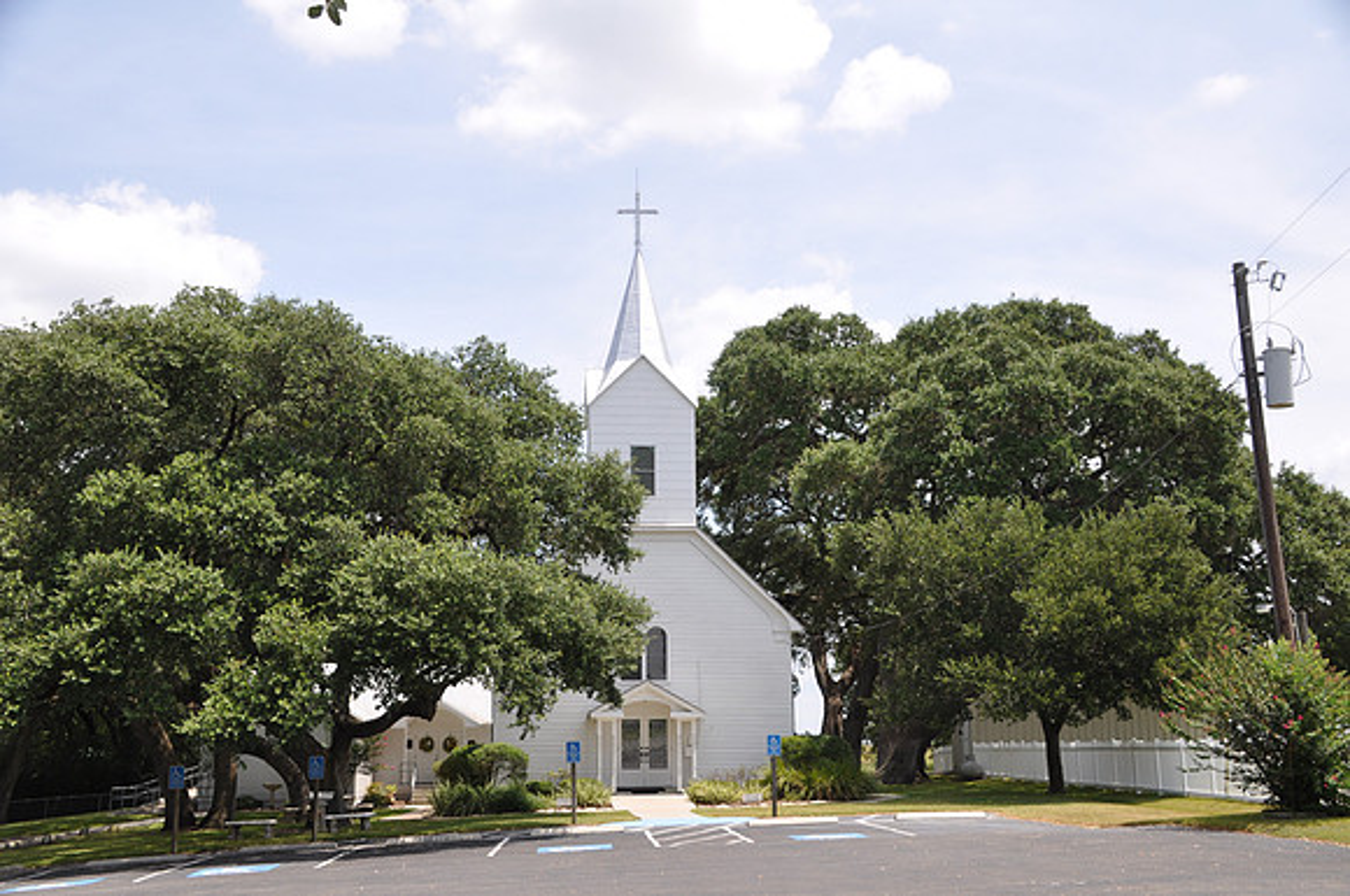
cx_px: 675
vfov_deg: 34.1
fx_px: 1460
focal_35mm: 39
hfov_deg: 49.6
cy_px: 448
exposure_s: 1/250
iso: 200
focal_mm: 26
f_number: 8
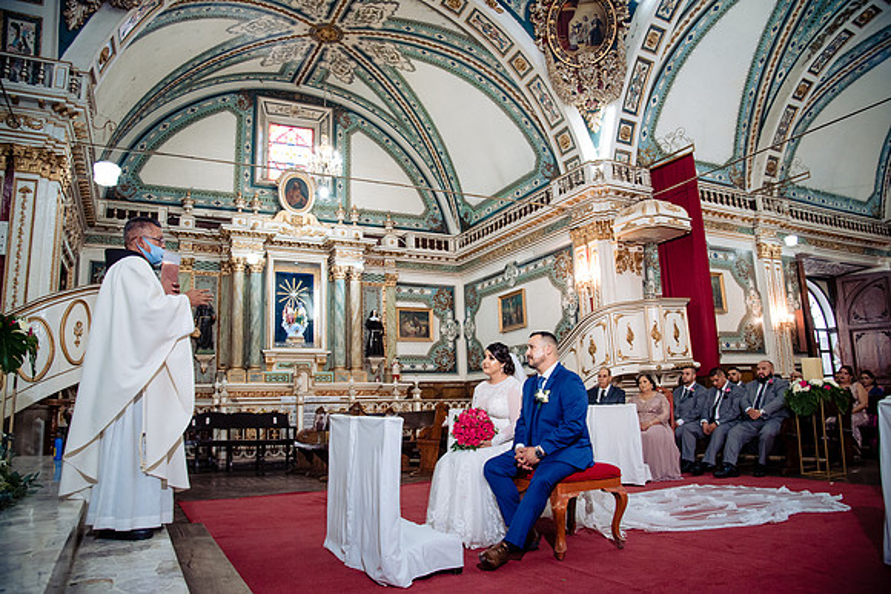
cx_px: 446
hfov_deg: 73.7
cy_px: 297
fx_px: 594
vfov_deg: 53.2
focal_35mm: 24
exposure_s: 1/100
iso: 2000
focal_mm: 24
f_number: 5
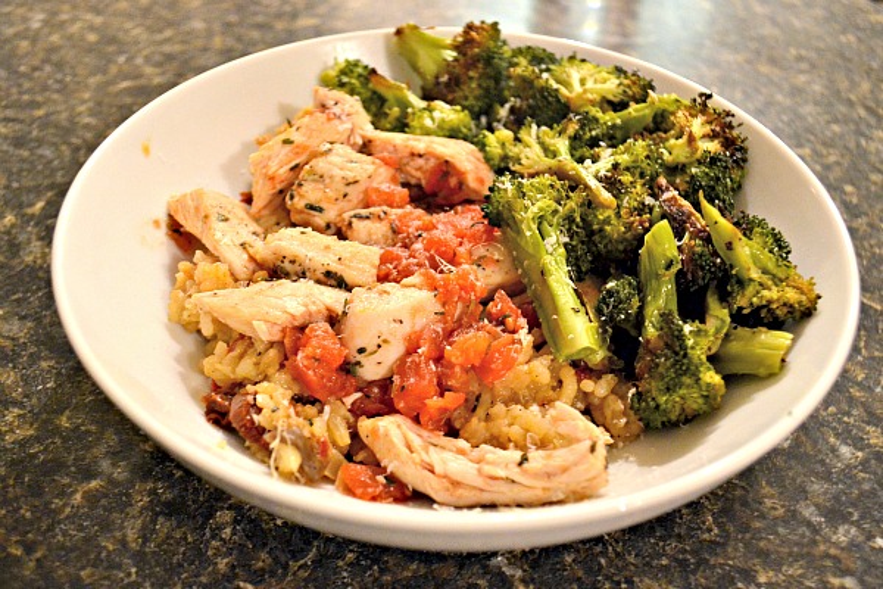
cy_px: 294
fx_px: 736
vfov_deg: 43.6
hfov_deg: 61.9
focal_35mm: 30
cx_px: 442
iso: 1800
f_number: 3.8
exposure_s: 1/15
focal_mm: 20
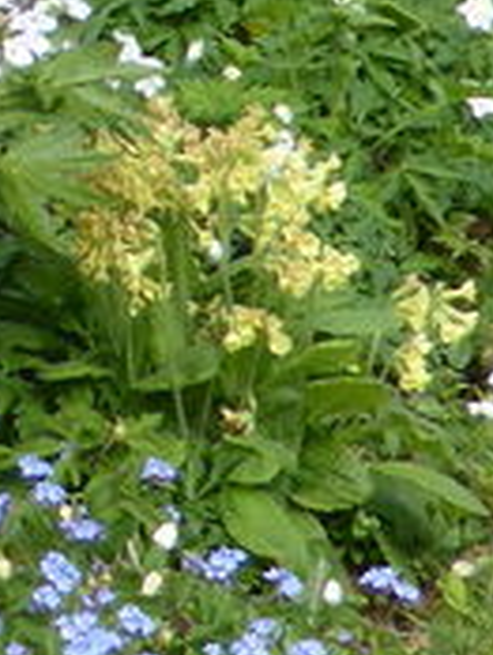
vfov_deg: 4.7
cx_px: -805
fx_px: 7445
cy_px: -1513
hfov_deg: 3.7
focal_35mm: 393
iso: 100
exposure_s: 1/160
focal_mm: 9.7
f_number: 4.6
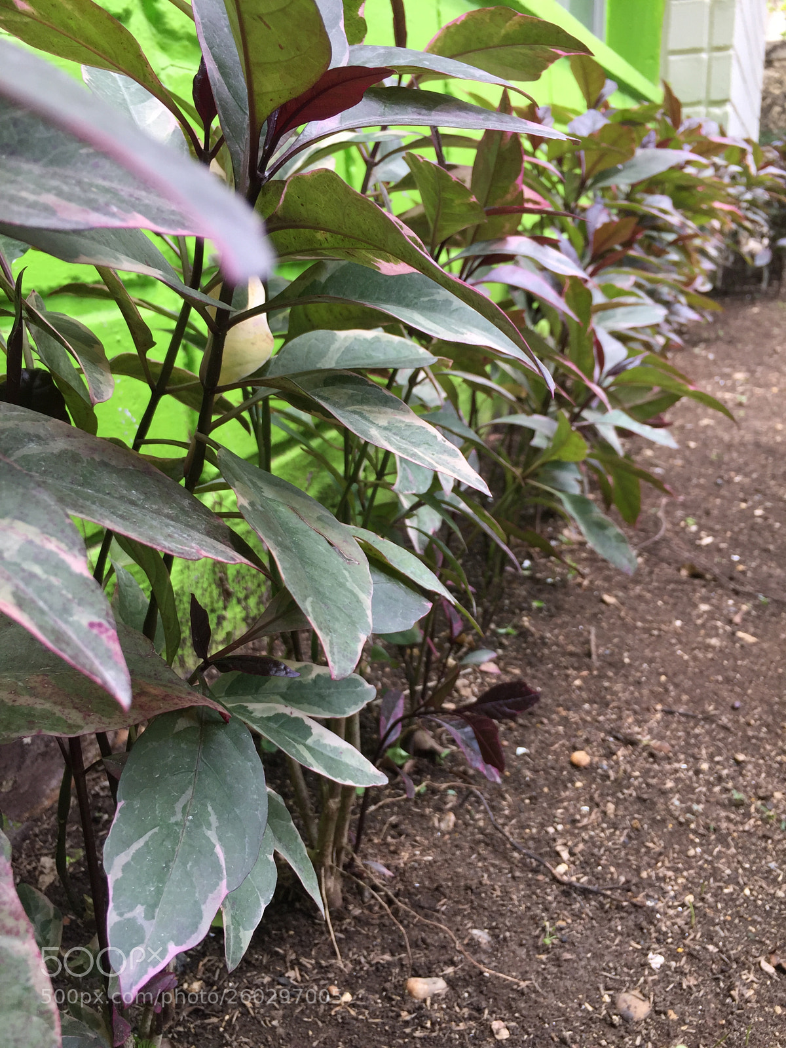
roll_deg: +2.1
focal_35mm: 29
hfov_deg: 48.2
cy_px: 524
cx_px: 393
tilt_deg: -20.0
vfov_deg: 61.7
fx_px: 878
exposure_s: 1/207
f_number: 2.2
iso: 32
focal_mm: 4.15
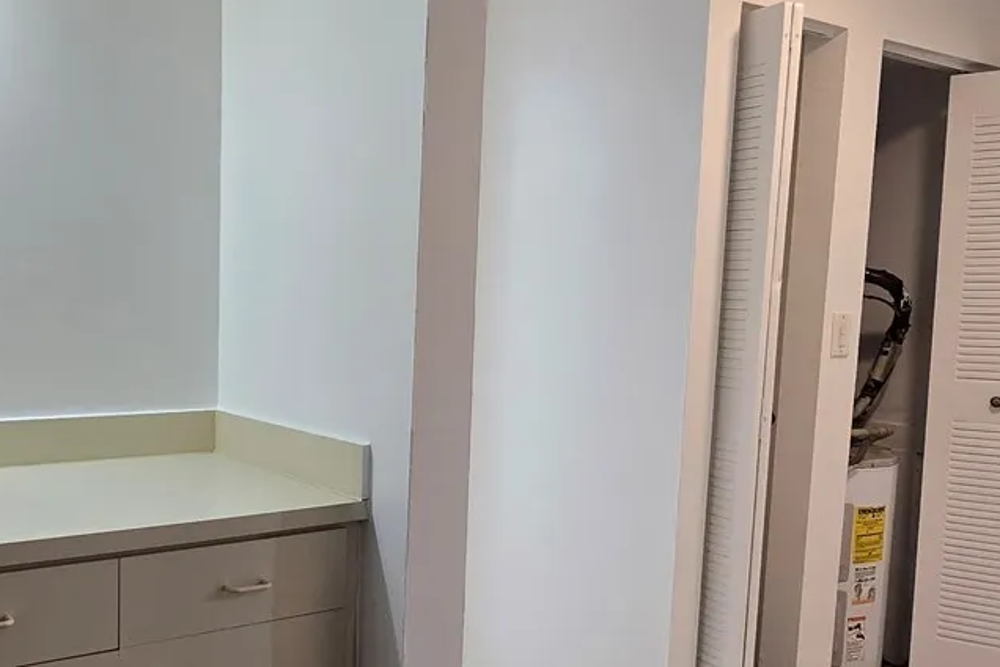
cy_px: 384
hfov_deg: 54.6
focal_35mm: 34
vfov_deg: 38.8
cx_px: 330
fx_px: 944
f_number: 2.2
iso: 100
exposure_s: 1/60
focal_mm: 2.2
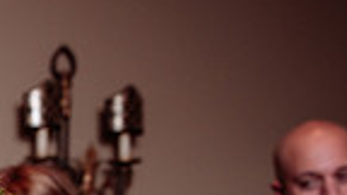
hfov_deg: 12.7
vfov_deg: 8.0
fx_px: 1279
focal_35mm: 139
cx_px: -431
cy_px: 474
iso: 500
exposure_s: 1/200
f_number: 4.5
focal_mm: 28
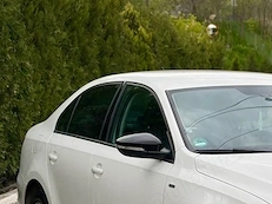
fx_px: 1060
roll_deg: +1.7
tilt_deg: -3.8
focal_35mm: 135
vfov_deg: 10.9
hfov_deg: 14.4
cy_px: 165
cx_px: 267
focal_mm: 5.96
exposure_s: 1/654
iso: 40
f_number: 1.6
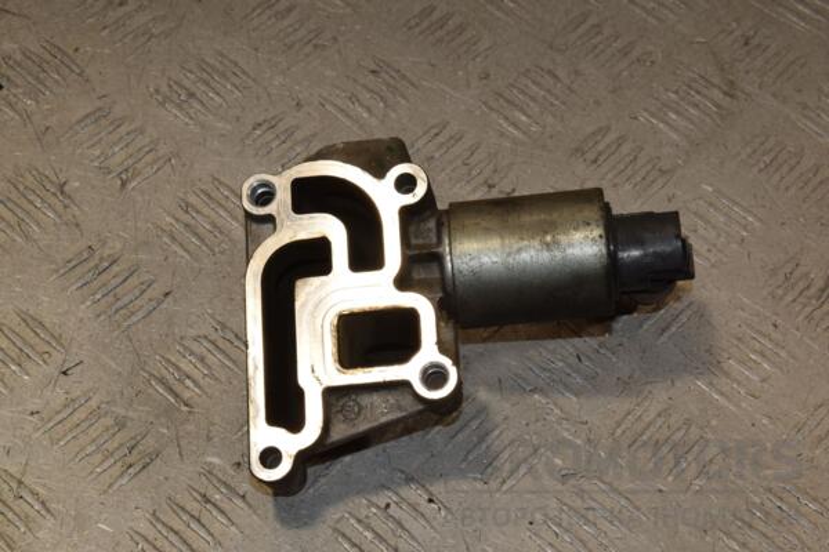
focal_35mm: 75
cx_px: 414
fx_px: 1727
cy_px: 276
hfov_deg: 27.0
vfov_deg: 18.2
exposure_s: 1/200
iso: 800
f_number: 14
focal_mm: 50
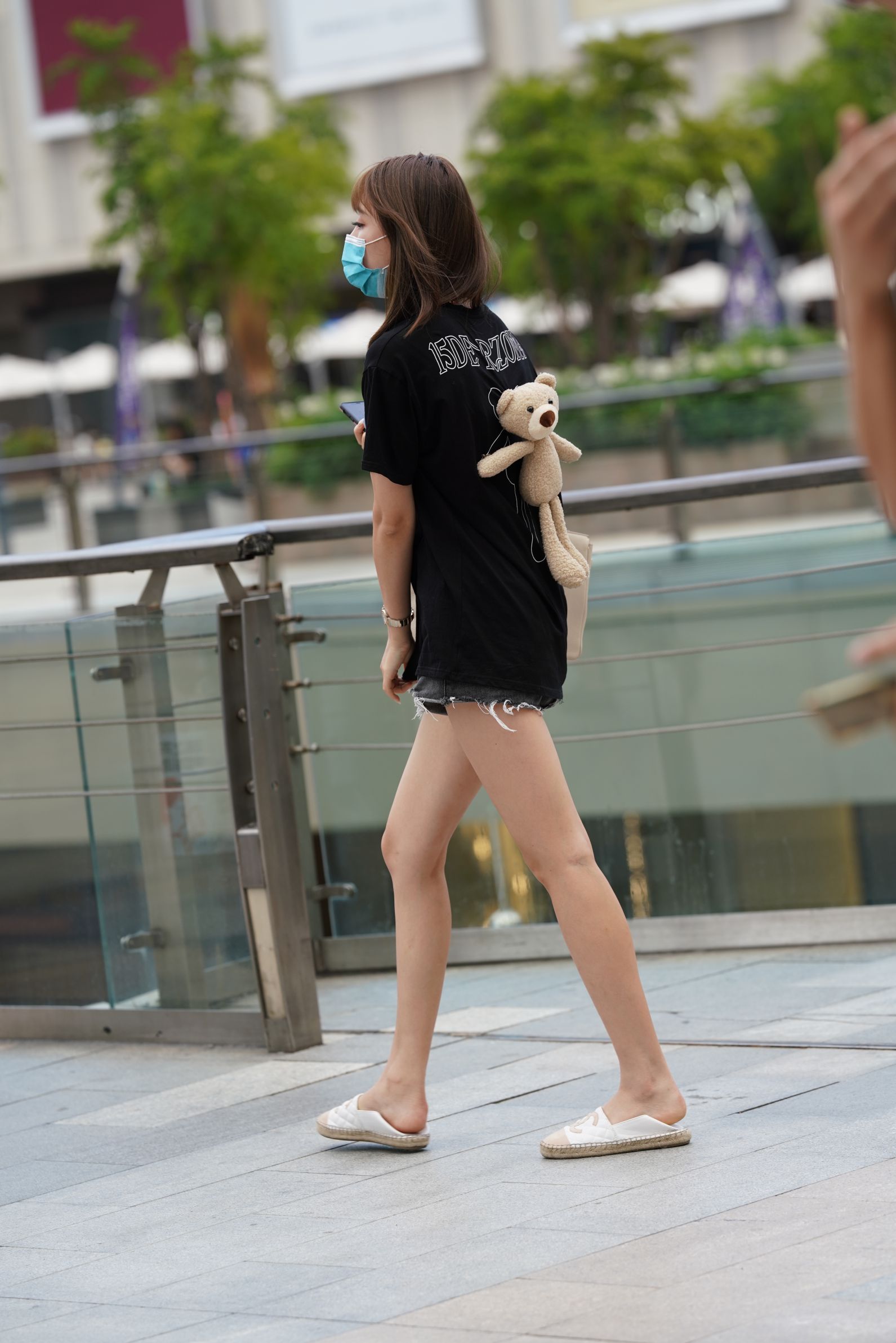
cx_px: 448
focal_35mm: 135
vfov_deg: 15.2
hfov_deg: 10.2
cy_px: 672
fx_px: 5037
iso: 320
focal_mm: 135
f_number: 3.5
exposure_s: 1/640
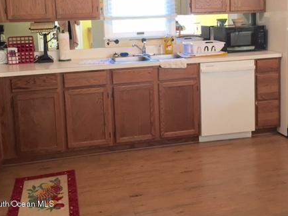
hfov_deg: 43.8
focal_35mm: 43
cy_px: 57
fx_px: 358
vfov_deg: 33.0
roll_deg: +1.9
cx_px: 153
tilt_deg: -8.0
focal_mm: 4.15
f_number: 2.2
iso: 80
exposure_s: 1/30
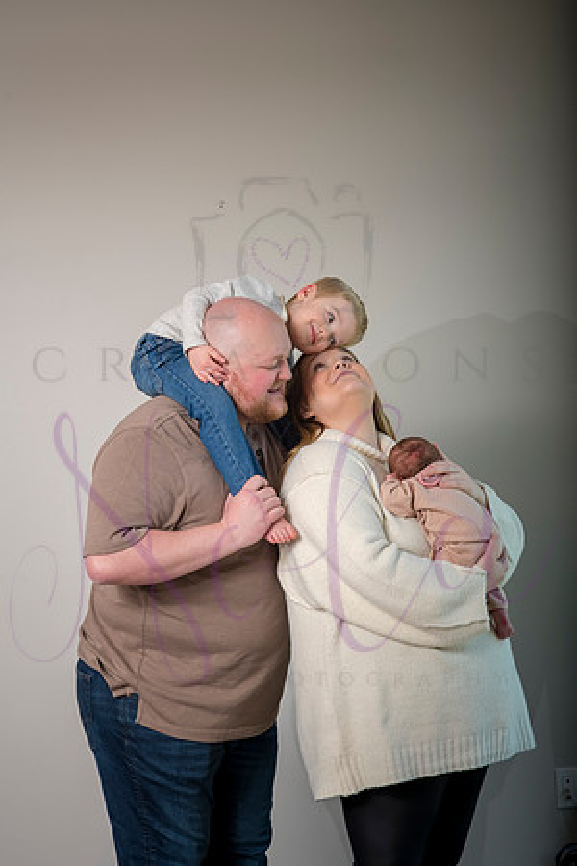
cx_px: 288
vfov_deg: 23.9
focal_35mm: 85
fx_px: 2043
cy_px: 433
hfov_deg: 16.1
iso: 500
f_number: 8
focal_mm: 85
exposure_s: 1/250
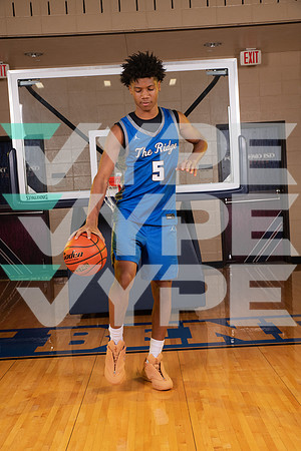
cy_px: 226
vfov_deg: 42.7
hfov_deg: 29.2
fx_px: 577
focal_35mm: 46
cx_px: 150
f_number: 7.1
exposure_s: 1/320
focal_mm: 46
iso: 320
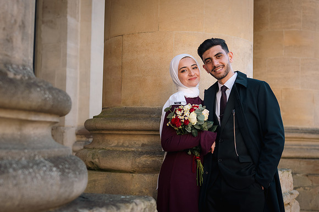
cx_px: 160
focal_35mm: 60
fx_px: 531
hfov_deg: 33.4
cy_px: 106
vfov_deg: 22.6
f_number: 2.8
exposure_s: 1/800
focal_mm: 40
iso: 200
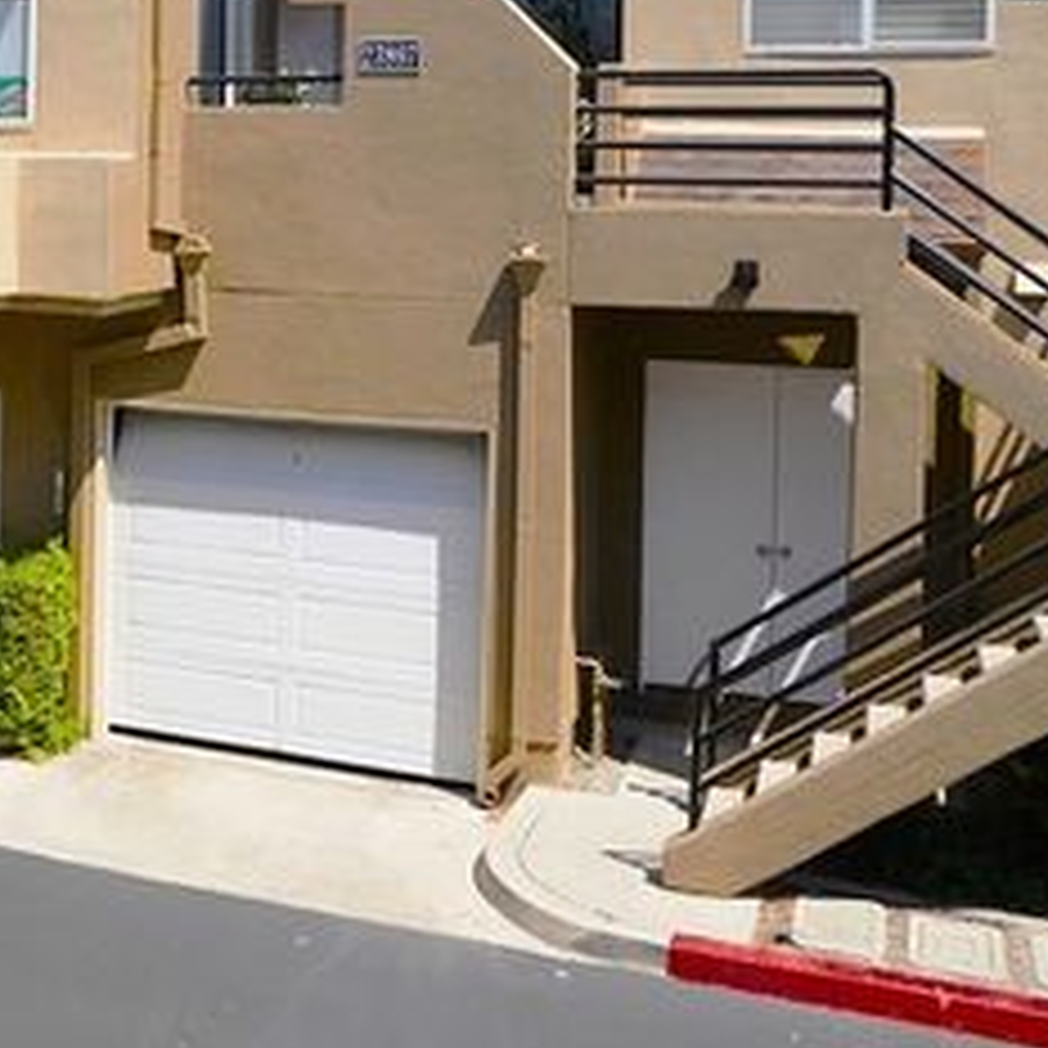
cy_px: 173
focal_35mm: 42
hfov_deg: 38.9
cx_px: 252
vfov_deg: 38.2
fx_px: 1439
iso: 3200
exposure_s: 1/5000
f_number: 8
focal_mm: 18
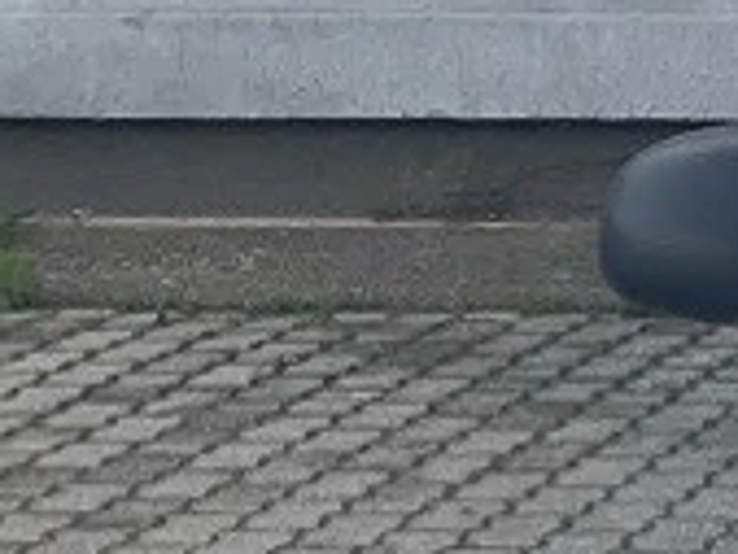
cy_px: 720
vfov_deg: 4.8
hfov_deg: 6.1
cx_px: 1900
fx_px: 6571
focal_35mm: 308
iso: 32
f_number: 2
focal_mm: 6
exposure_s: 1/551
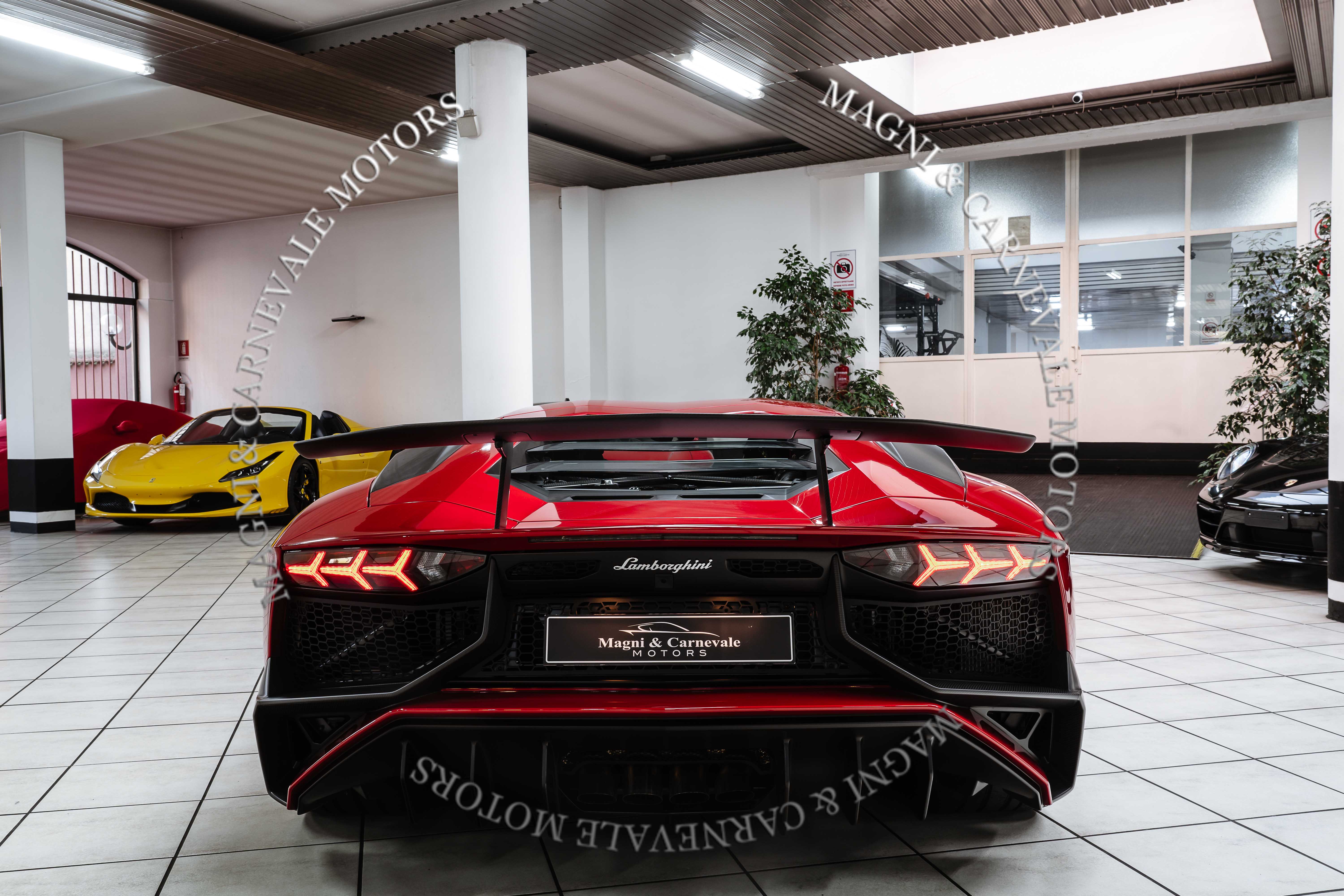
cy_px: 448
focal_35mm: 30
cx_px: 672
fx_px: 1120
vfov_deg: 43.6
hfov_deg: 61.9
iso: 200
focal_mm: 30
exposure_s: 1.6
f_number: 11
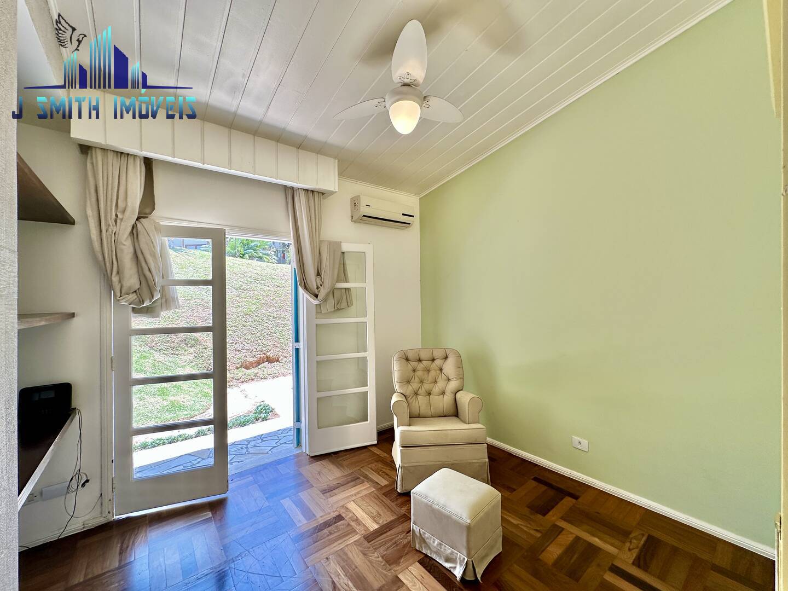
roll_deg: +0.0
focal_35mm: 14
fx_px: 319
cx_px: 394
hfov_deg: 102.1
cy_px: 296
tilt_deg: +0.4
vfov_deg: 85.7
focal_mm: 2.22
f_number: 2.2
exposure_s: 1/145
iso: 40
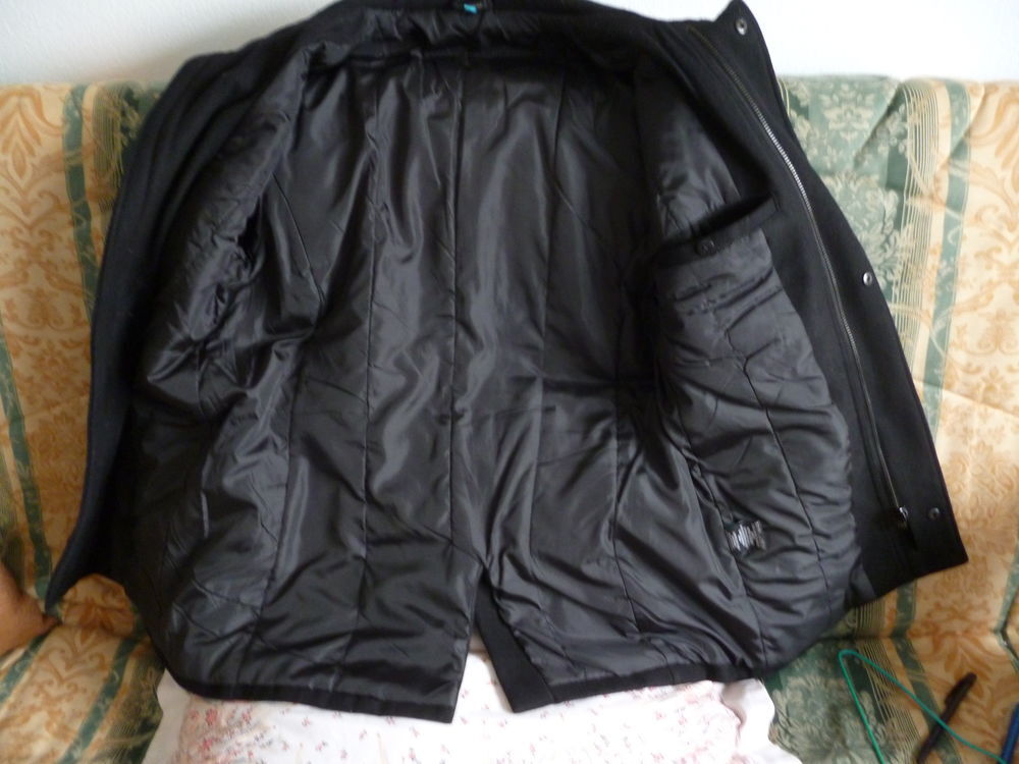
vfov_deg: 49.7
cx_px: 510
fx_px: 824
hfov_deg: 63.4
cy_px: 382
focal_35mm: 28
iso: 400
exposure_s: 1/4
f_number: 3.1
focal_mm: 5
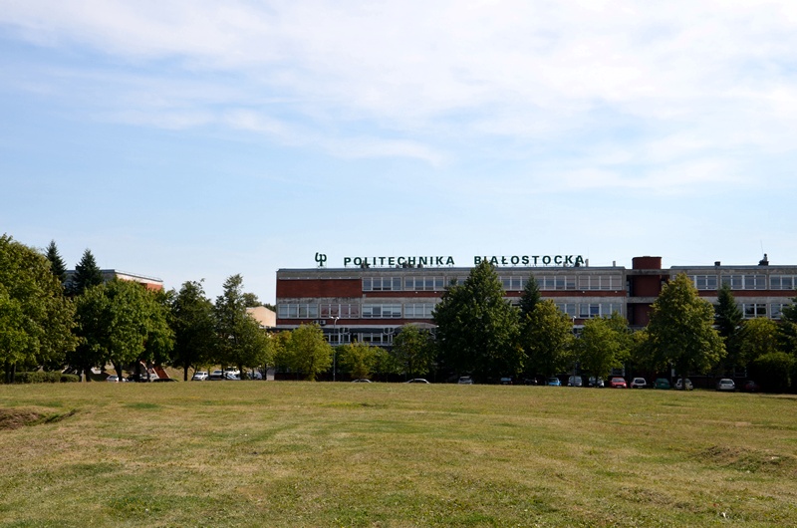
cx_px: 398
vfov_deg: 25.6
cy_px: 264
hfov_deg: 37.9
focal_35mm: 52
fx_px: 1160
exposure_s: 1/200
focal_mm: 35
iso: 100
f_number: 11
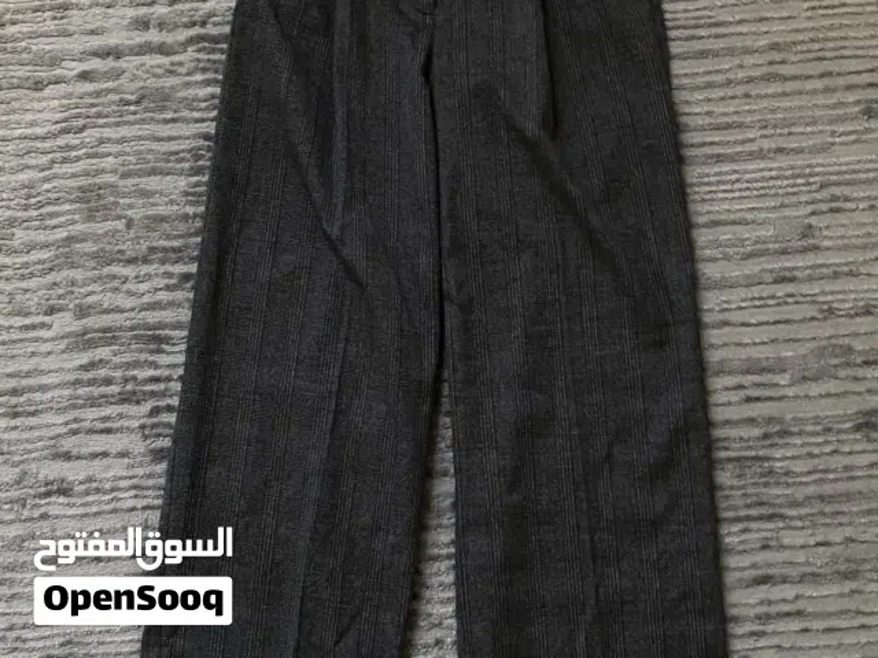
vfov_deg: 53.1
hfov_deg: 67.3
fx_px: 659
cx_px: 439
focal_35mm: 26
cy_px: 329
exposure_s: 1/28
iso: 1000
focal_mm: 4.25
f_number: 1.8
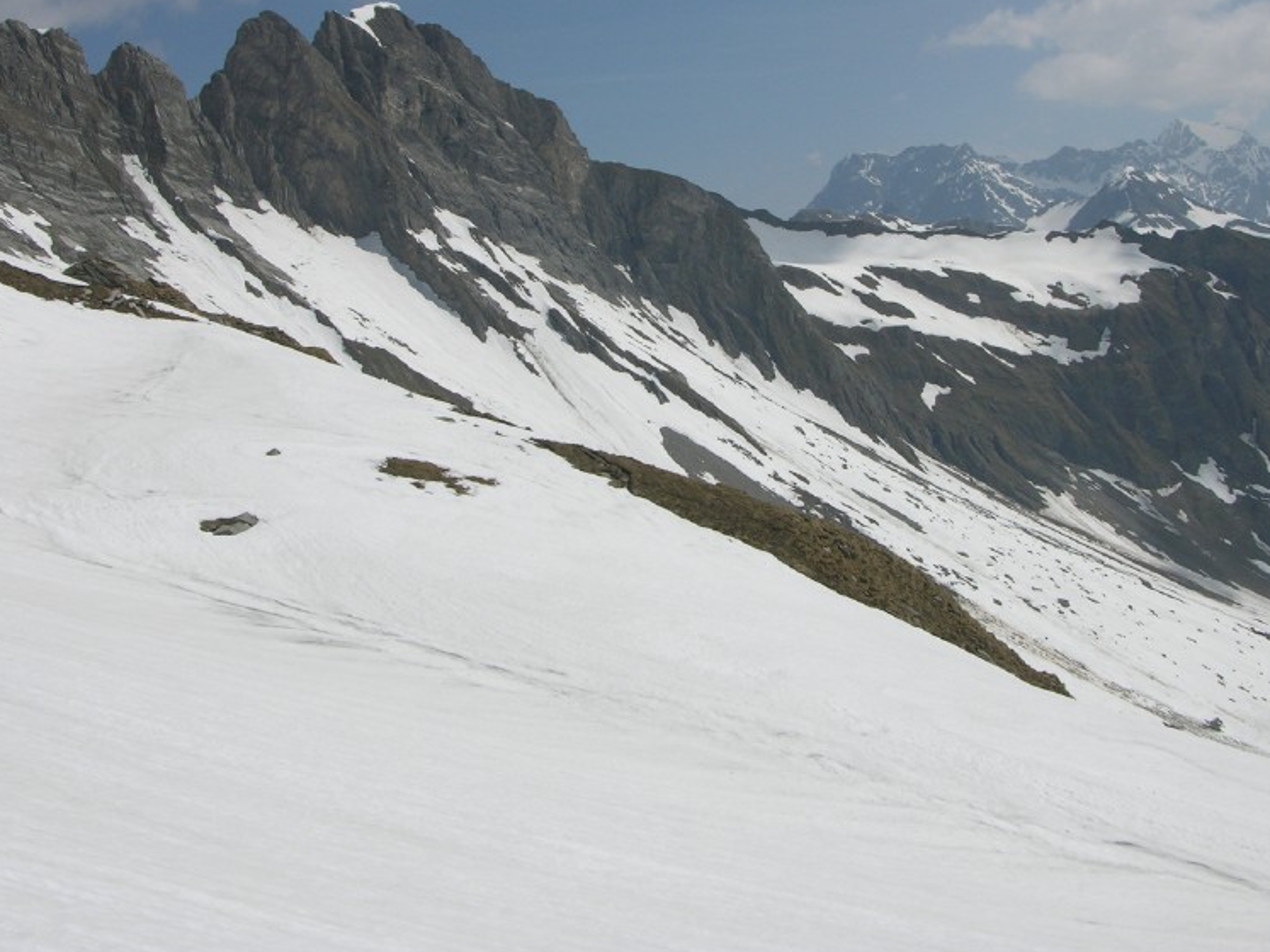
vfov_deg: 30.0
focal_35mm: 48
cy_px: 309
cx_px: 643
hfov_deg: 39.7
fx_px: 1761
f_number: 8
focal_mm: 8.9
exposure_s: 1/432
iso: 50
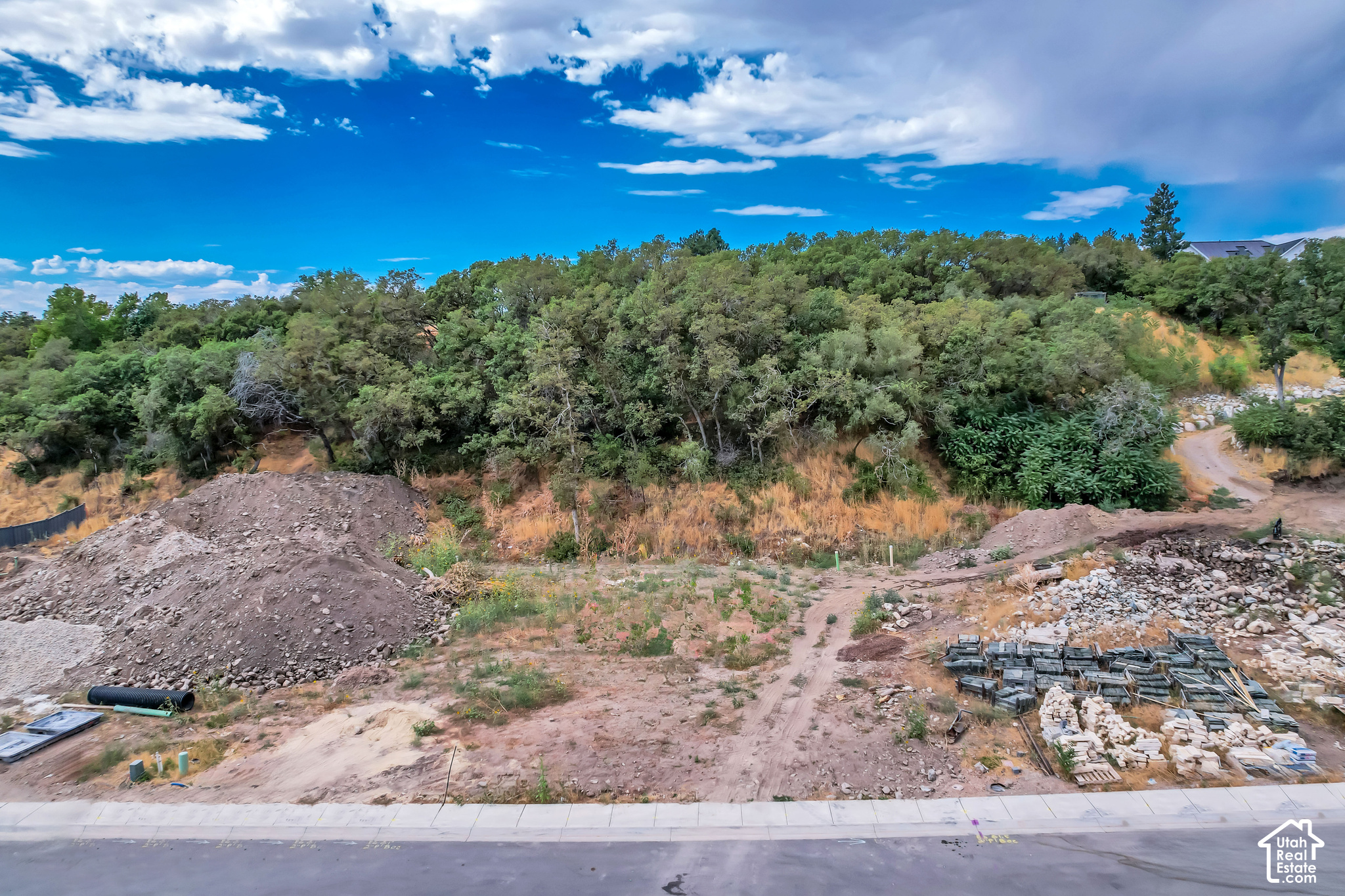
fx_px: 822
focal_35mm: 22
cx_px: 672
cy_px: 448
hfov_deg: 78.6
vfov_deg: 57.2
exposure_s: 1/250
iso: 120
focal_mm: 8.38
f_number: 2.8
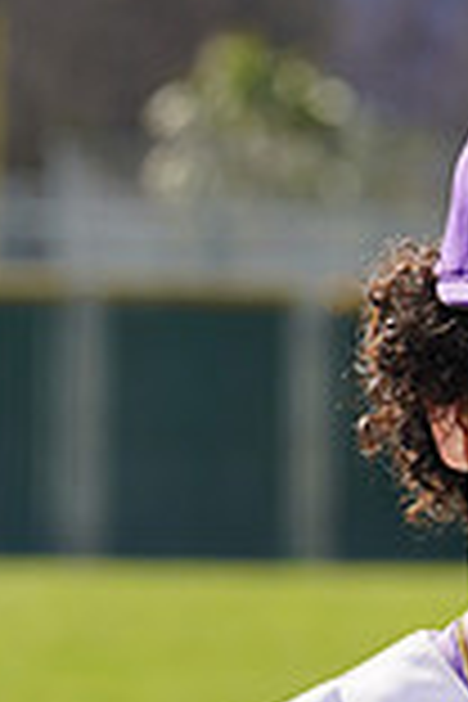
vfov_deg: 2.8
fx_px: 14351
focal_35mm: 736
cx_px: 655
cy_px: 963
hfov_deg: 1.9
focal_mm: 198
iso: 100
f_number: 9
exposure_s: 1/250
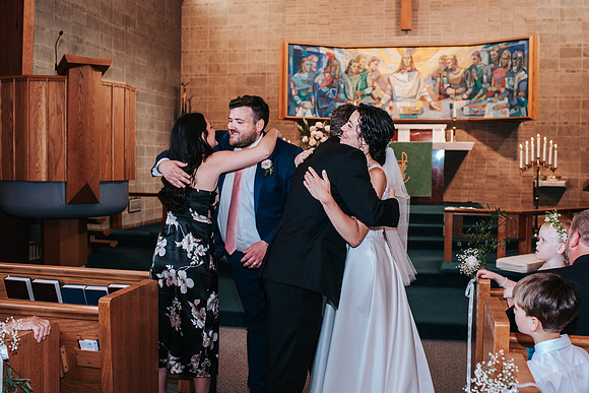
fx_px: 638
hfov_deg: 49.6
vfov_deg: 34.2
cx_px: 311
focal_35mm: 39
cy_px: 185
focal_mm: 35
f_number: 3.2
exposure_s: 1/125
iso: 1000
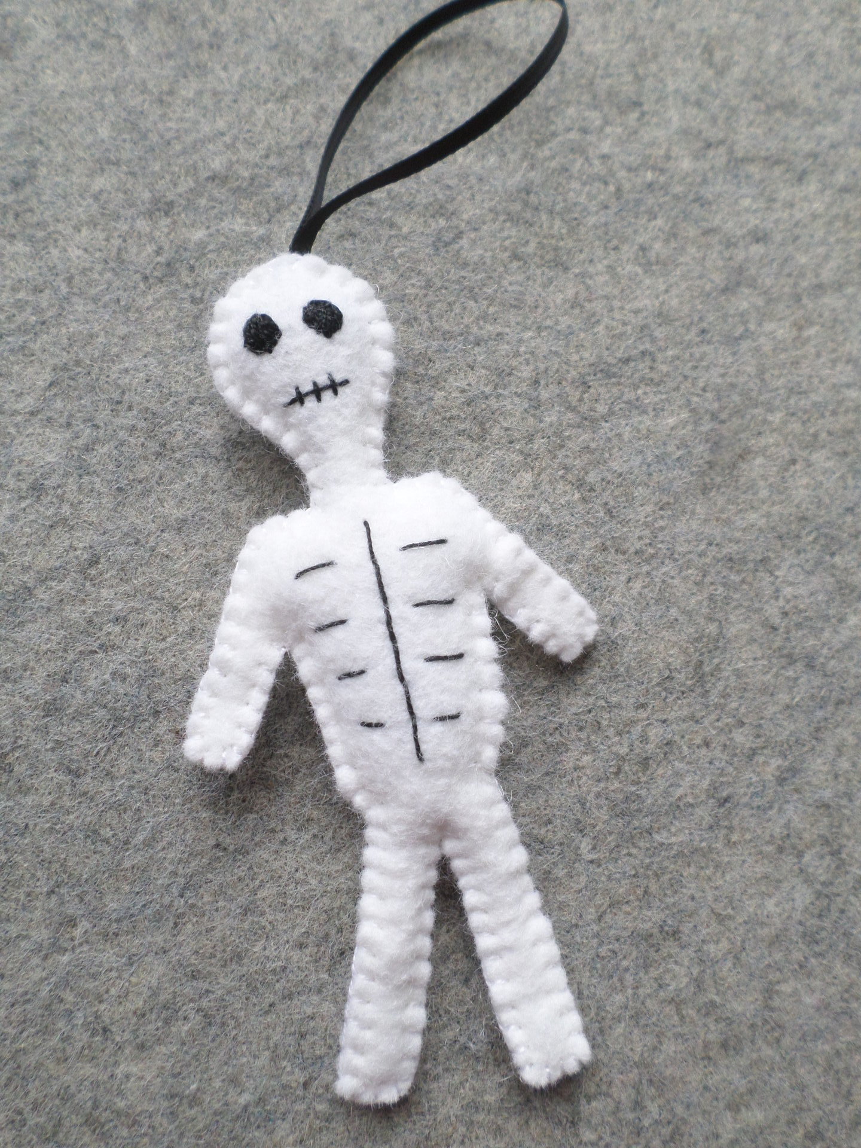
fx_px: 829
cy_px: 574
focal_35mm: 25
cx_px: 430
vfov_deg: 69.4
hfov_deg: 54.9
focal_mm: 4.5
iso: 80
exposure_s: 1/30
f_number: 2.5
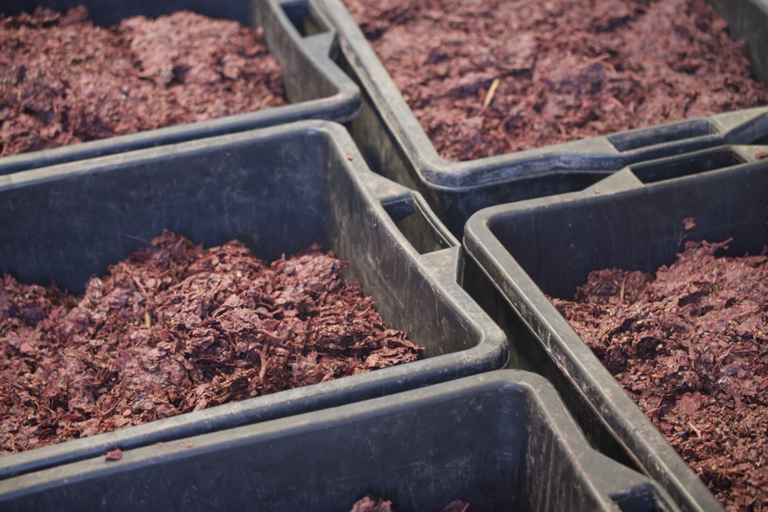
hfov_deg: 24.5
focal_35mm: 83
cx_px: 384
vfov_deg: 16.4
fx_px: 1770
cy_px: 256
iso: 3200
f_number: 3.5
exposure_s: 1/80
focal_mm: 55
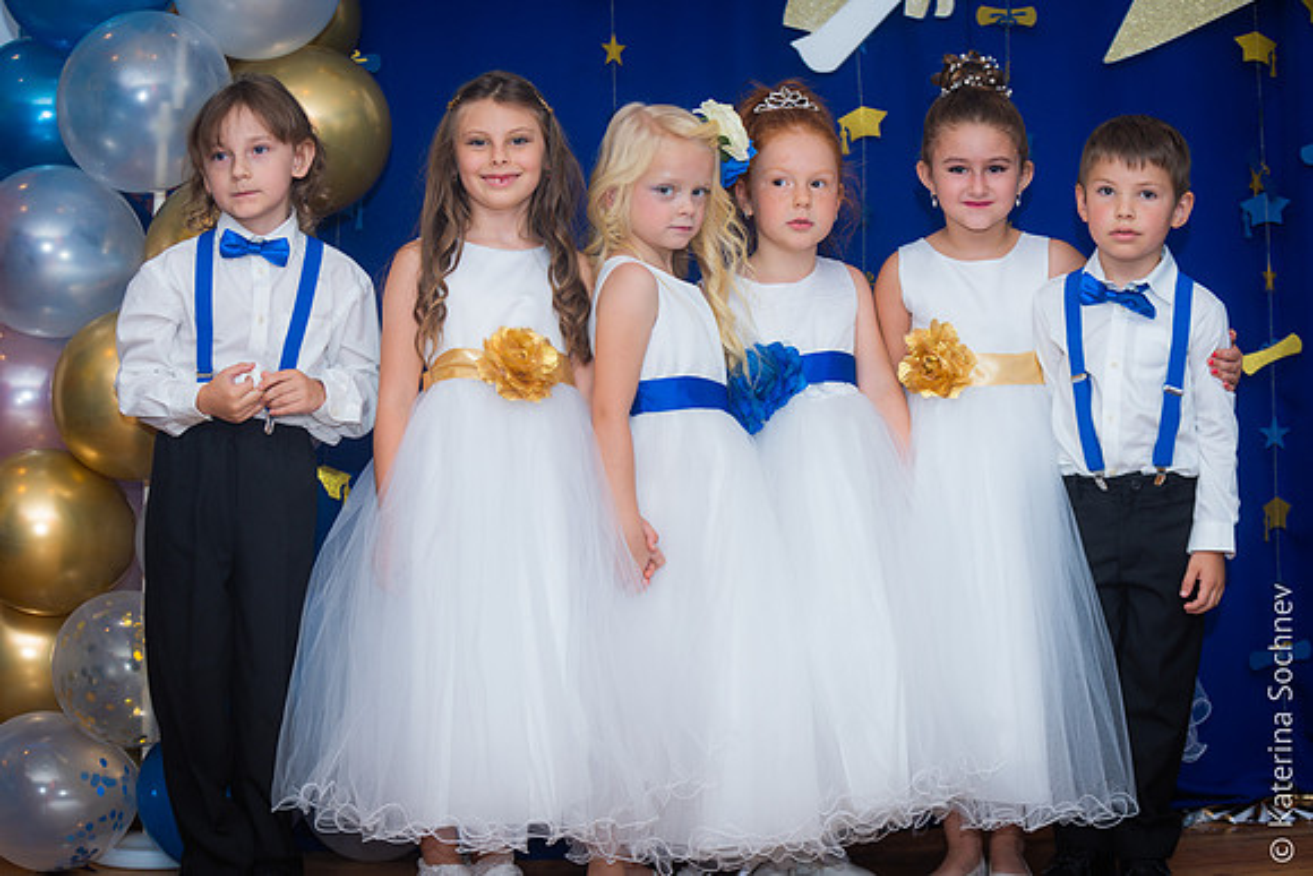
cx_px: 656
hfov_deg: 28.8
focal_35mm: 70
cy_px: 438
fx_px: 2554
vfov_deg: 19.5
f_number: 3.5
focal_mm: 70
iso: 320
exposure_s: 1/200
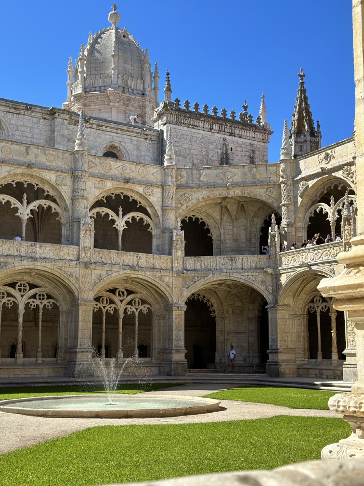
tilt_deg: +8.6
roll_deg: -0.7
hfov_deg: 30.3
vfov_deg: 39.7
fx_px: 673
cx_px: 182
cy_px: 243
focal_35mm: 48
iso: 100
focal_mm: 6.86
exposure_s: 1/3472
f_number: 1.78
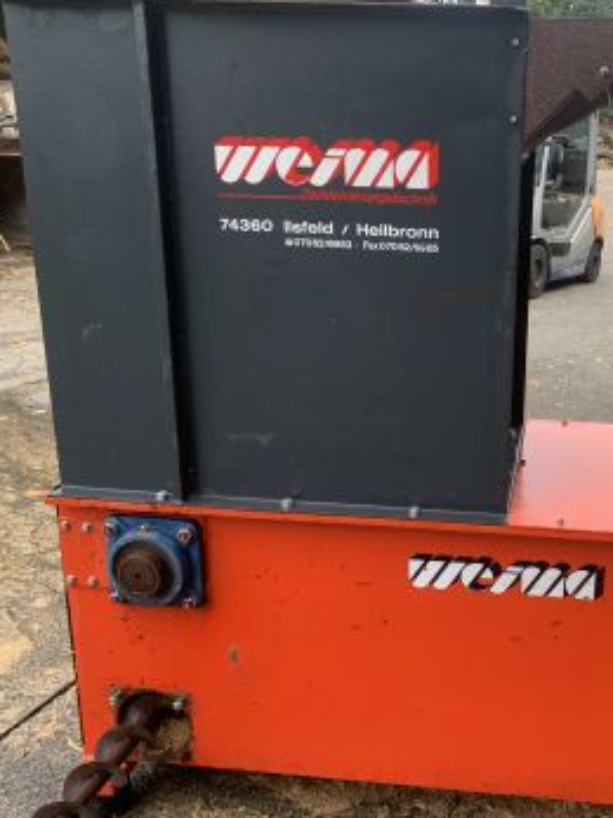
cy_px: 410
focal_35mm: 35
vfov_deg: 52.6
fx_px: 827
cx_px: 501
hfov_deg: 38.9
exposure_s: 1/122
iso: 32
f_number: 1.8
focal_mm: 4.25
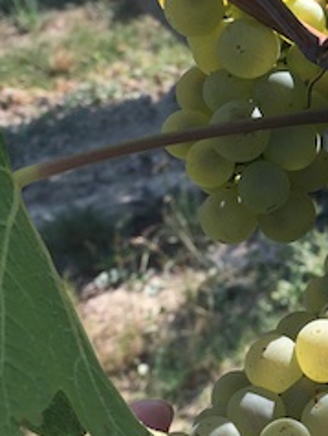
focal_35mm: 73
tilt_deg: -26.1
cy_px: 167
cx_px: 310
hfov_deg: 19.7
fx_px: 921
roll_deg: +5.5
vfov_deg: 26.6
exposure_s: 1/641
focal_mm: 4.15
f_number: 2.2
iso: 25
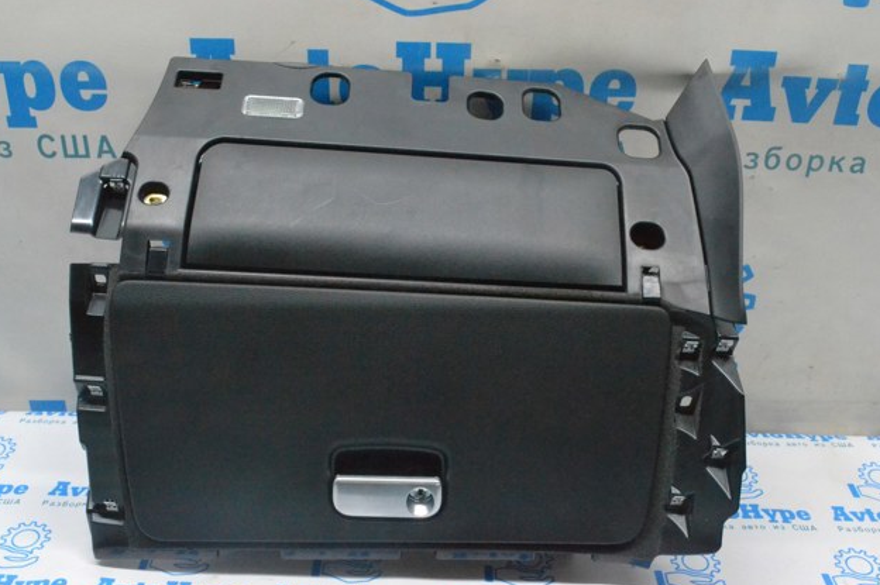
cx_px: 433
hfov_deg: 48.5
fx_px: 977
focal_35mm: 40
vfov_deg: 33.3
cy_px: 295
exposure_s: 1/160
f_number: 10
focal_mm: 26
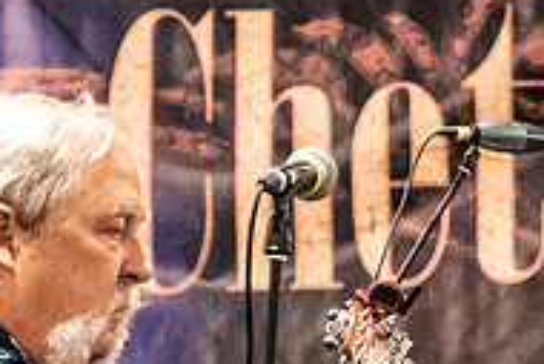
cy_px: 398
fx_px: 4884
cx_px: 511
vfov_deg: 4.3
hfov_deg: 6.4
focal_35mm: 323
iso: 10000
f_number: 5.6
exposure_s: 1/200
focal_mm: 70
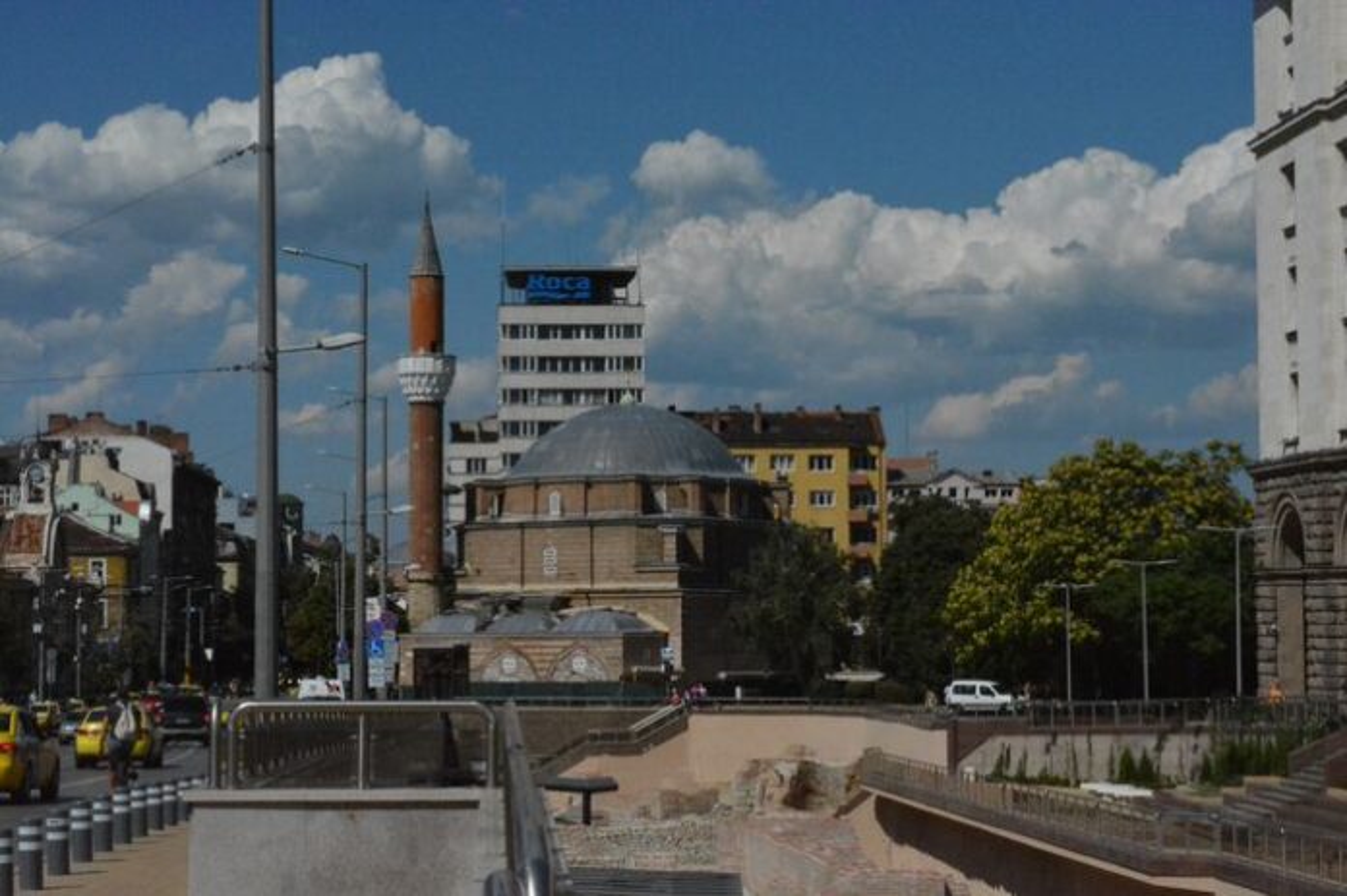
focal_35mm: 78
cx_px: 674
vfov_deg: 17.5
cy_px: 448
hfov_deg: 26.0
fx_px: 2916
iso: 6400
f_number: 36
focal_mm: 52
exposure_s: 1/4000
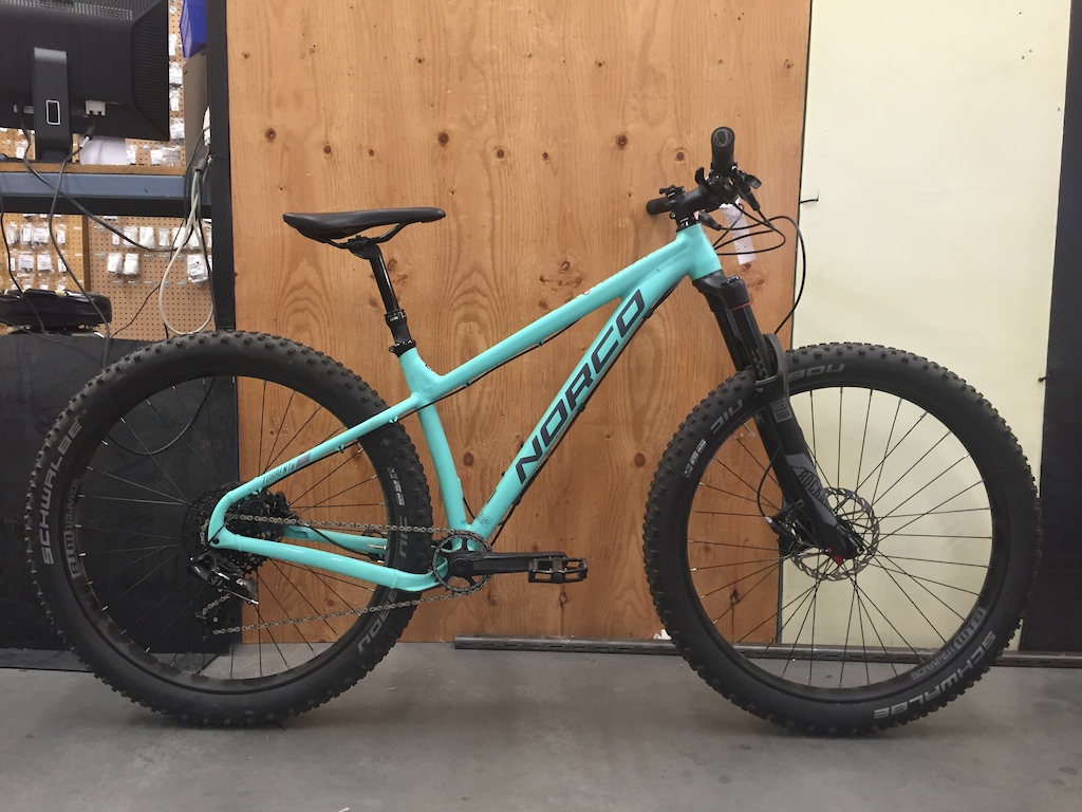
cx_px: 541
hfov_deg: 61.7
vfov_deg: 48.2
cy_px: 406
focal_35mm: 29
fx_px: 906
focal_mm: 4.15
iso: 100
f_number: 2.2
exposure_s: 1/30
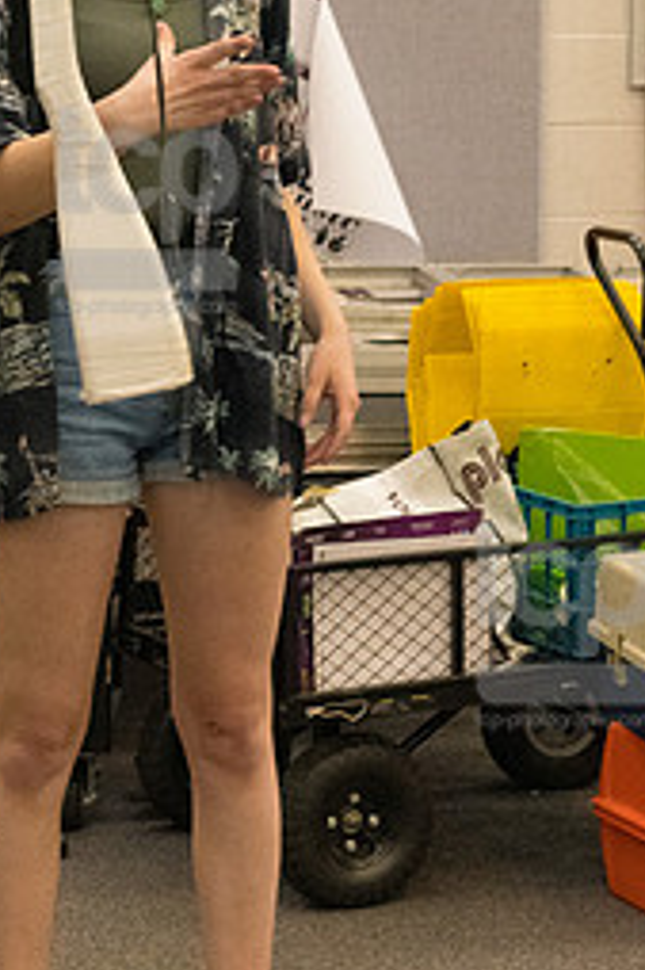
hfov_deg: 9.4
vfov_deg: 14.1
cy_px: 210
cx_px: 147
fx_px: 3902
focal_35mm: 145
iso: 10000
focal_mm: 55
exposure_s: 1/400
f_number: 5.6
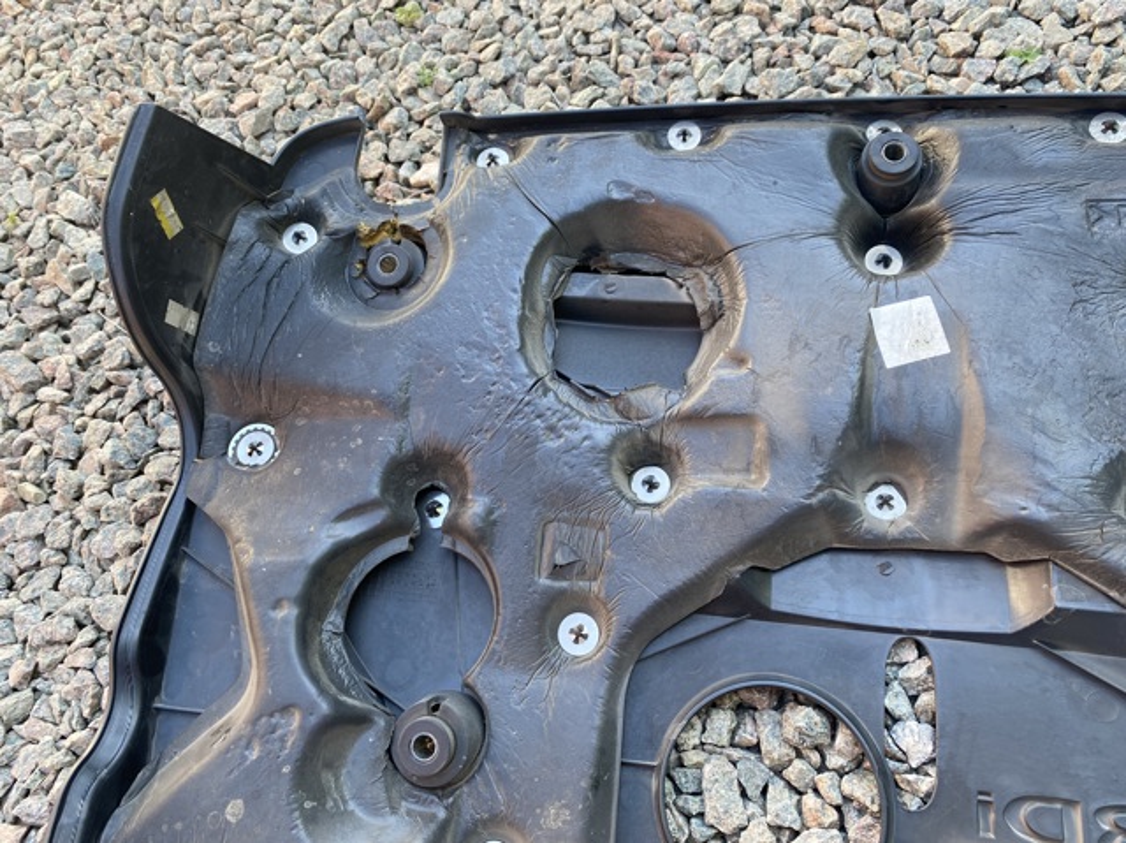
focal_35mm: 26
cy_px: 422
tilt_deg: -60.4
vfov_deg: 53.0
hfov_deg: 67.3
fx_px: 845
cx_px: 563
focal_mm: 4.25
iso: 40
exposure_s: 1/122
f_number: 1.8
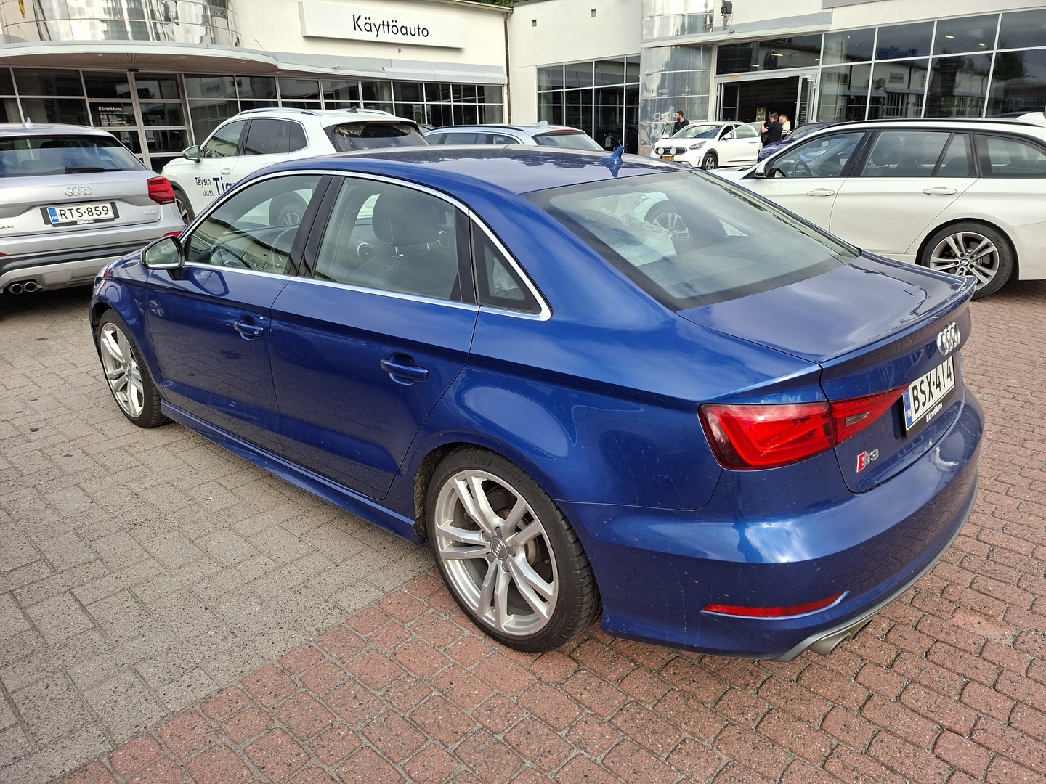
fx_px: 695
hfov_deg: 73.9
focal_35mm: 23
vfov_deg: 58.9
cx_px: 523
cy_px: 392
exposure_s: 1/591
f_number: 1.8
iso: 50
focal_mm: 5.54
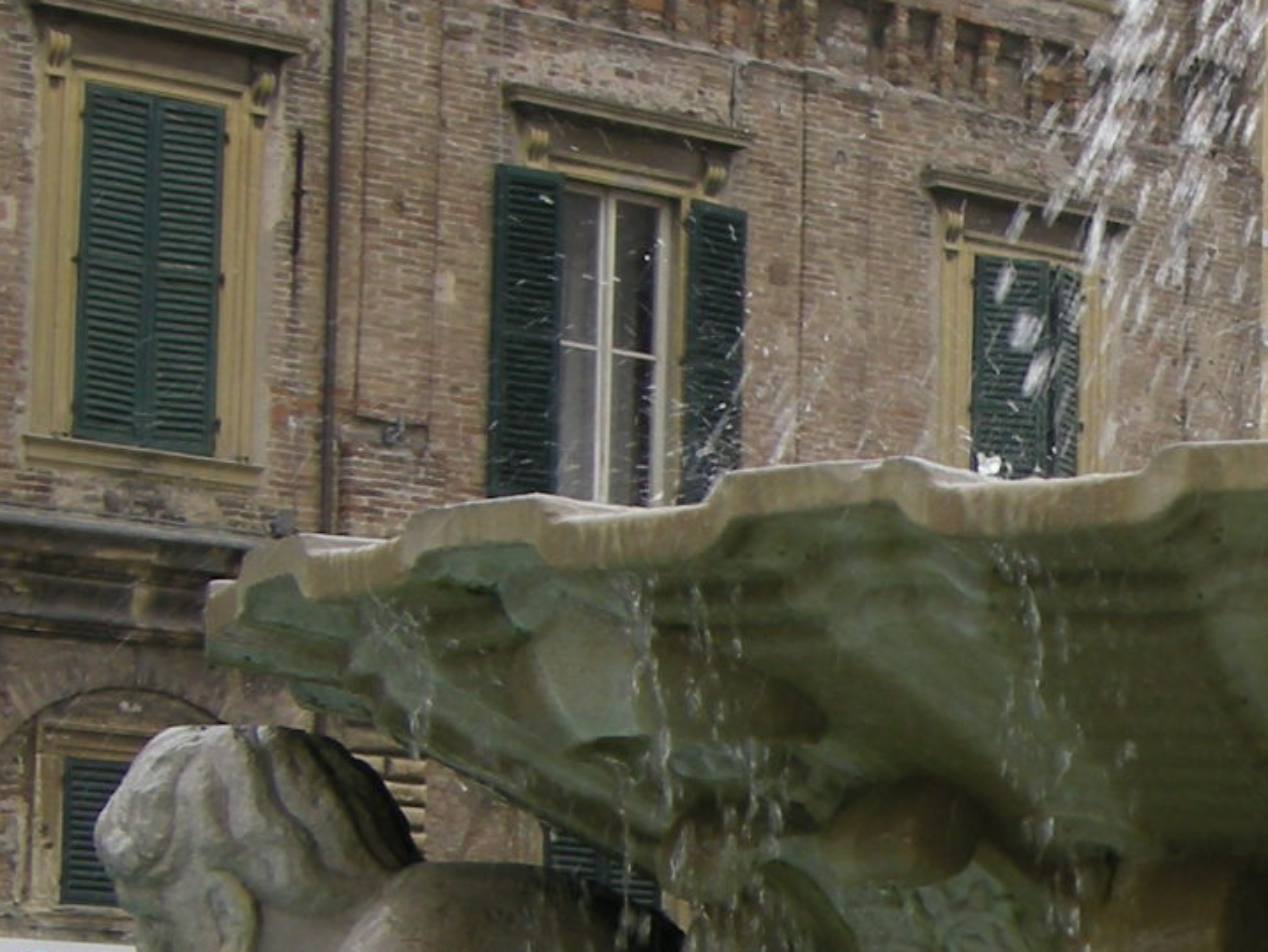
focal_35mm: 148
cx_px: 1784
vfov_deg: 9.9
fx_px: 5423
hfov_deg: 12.8
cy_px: 1026
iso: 64
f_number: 3.6
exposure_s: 1/116
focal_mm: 8.5
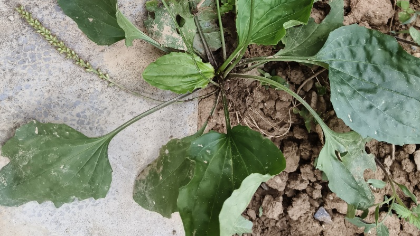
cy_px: -23
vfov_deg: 28.4
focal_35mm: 38
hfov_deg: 52.8
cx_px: 211
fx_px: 423
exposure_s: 1/100
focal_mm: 4.84
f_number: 1.79
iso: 109
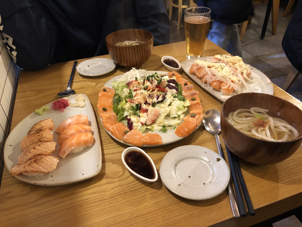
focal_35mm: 28
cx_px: 151
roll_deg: +3.6
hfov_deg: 63.4
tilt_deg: -36.3
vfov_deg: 49.7
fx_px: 244
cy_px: 114
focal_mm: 3.99
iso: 100
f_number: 1.8
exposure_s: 1/8
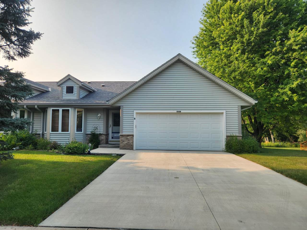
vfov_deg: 58.9
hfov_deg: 73.9
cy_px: 115
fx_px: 204
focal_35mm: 23
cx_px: 154
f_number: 1.8
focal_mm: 5.4
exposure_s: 1/818
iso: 20
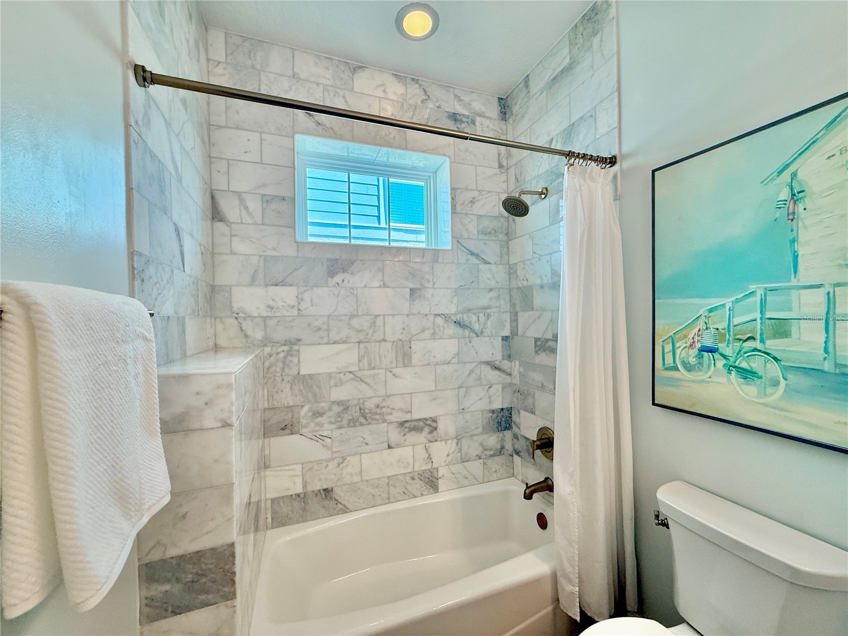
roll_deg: +0.9
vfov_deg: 85.7
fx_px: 343
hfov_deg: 102.1
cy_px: 318
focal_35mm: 14
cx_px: 424
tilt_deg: +0.6
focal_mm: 2.22
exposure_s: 1/120
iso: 100
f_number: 2.2
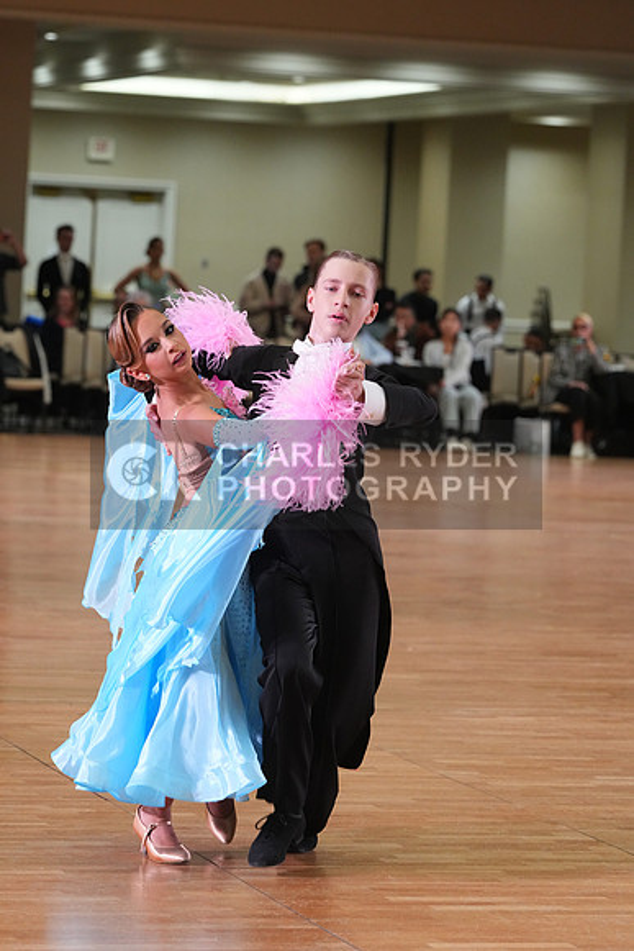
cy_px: 476
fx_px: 3854
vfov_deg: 14.1
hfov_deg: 9.4
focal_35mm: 146
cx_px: 317
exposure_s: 1/250
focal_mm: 146
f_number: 5.6
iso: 4000
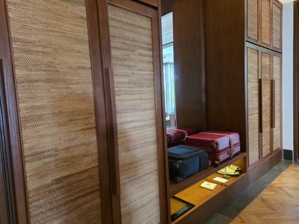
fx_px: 199
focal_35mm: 23
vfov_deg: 58.9
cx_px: 150
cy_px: 112
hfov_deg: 73.9
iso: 1250
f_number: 1.7
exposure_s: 1/100
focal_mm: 6.25
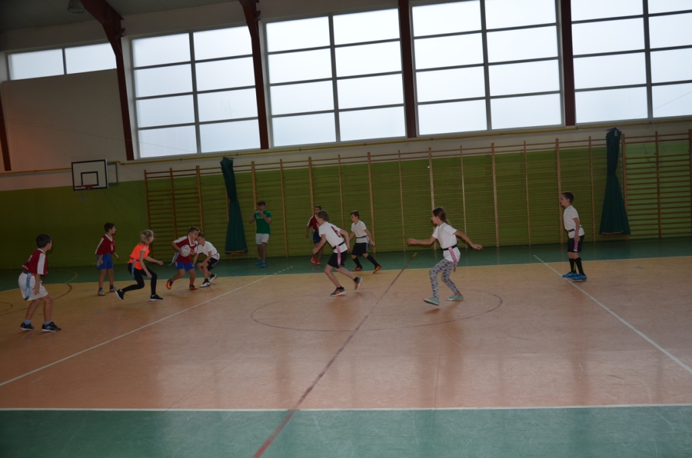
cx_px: 346
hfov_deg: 59.6
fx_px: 604
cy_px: 229
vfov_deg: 41.5
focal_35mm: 32
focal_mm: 21
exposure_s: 1/125
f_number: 3.8
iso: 200
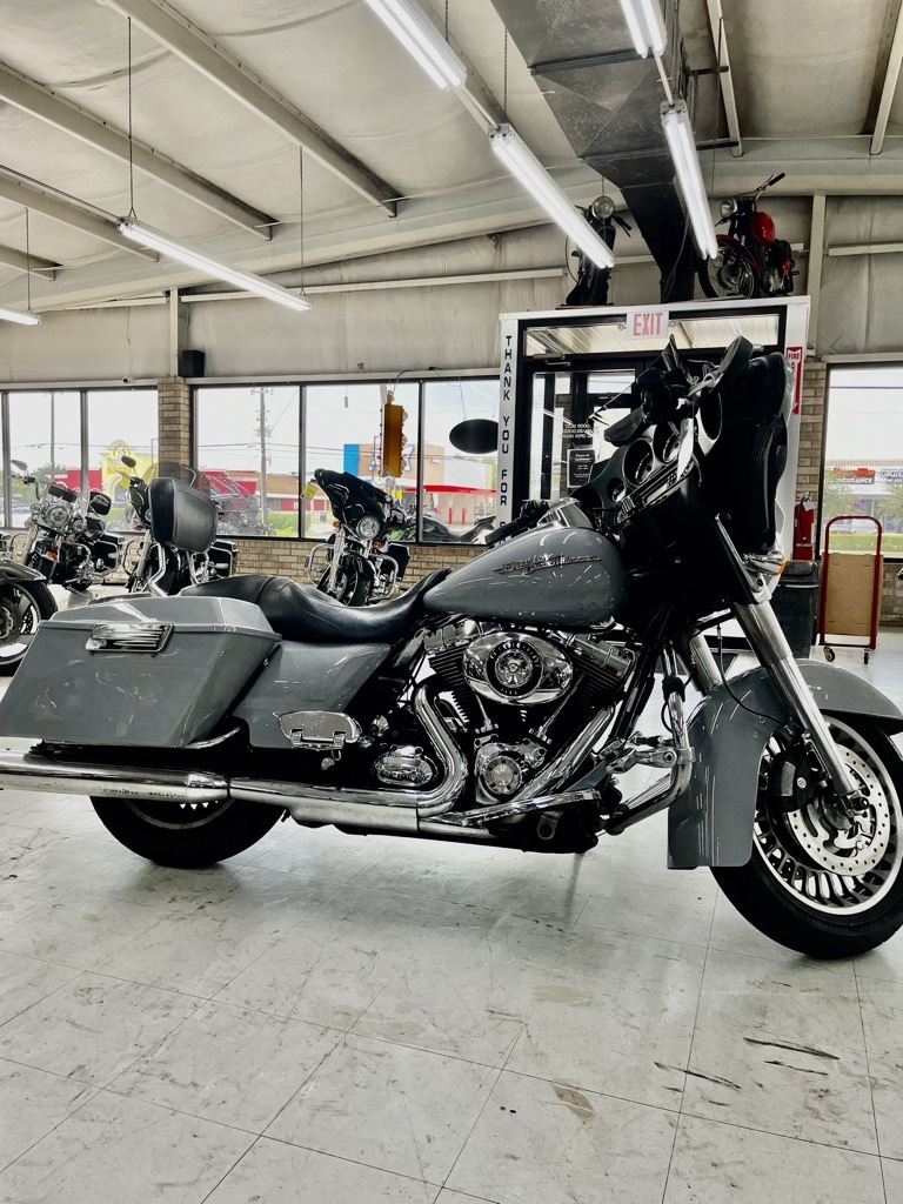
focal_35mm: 26
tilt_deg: -4.7
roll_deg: -0.3
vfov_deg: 67.3
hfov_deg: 53.1
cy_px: 602
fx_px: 904
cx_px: 452
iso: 64
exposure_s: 1/133
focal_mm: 5.1
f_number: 1.6
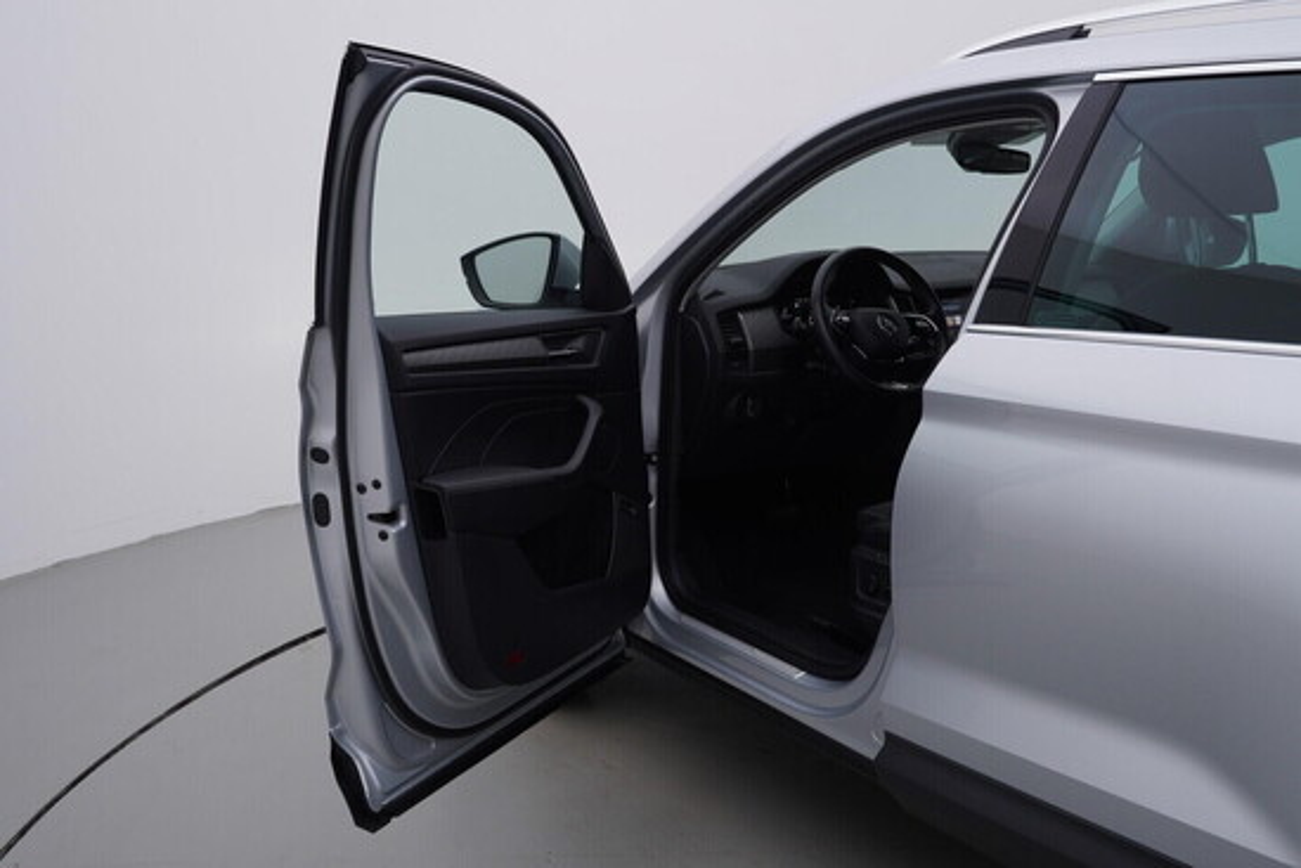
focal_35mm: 36
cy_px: 434
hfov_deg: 53.1
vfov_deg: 36.9
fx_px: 1301
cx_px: 650
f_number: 4.5
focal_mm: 24
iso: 125
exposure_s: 1/100
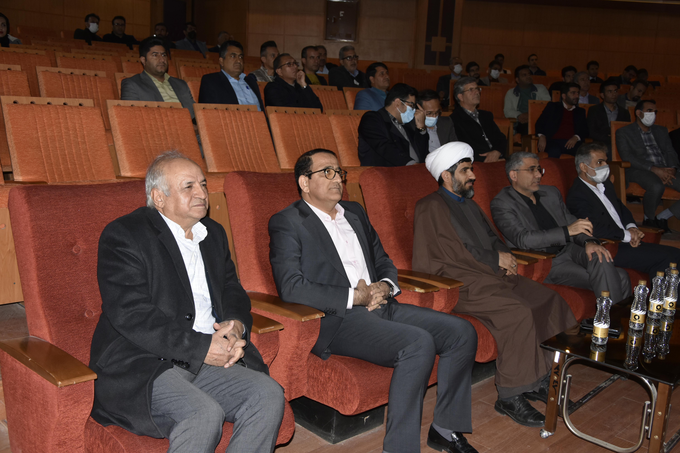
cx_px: 340
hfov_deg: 53.1
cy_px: 226
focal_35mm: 36
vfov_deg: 36.9
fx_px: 680
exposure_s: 1/60
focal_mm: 24
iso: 560
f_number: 4.8
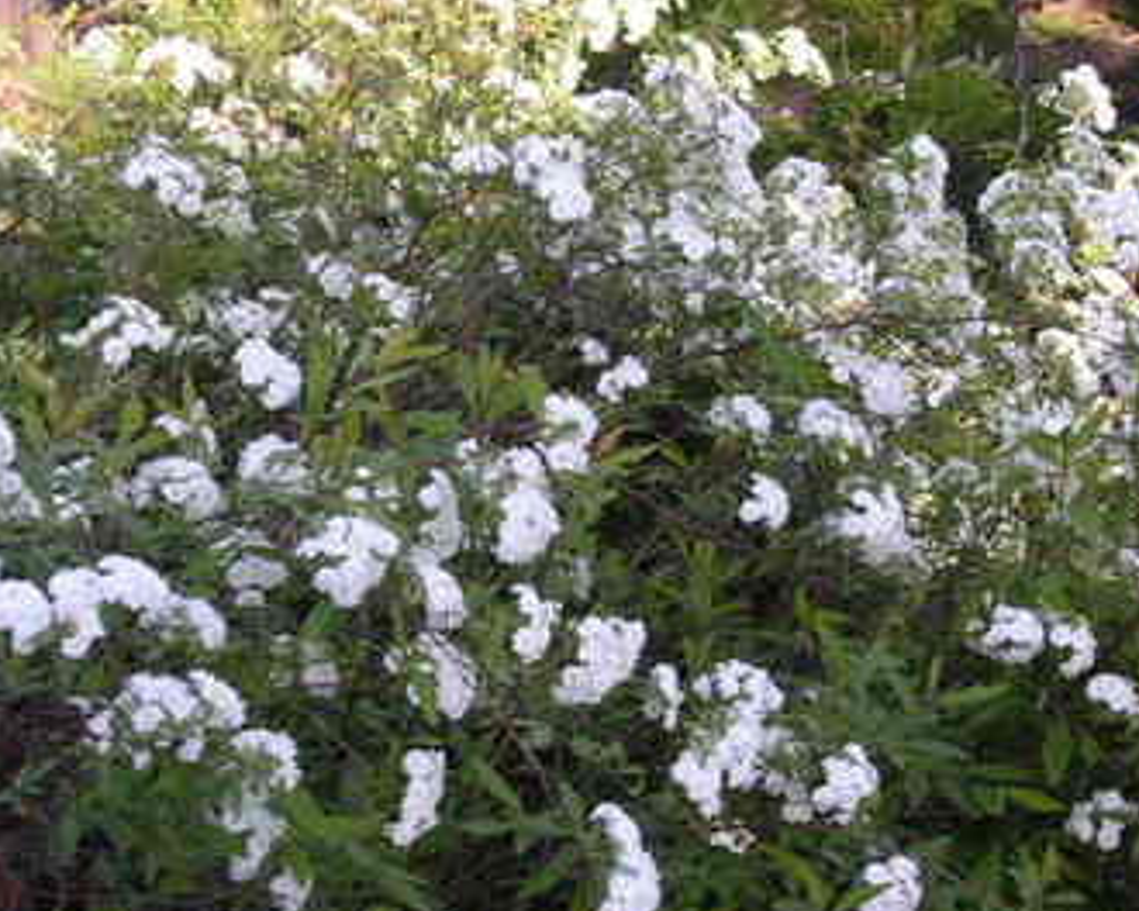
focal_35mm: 69
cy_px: 483
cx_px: 614
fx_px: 2326
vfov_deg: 22.2
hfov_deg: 27.5
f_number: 3.2
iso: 100
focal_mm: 8
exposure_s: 1/83.8
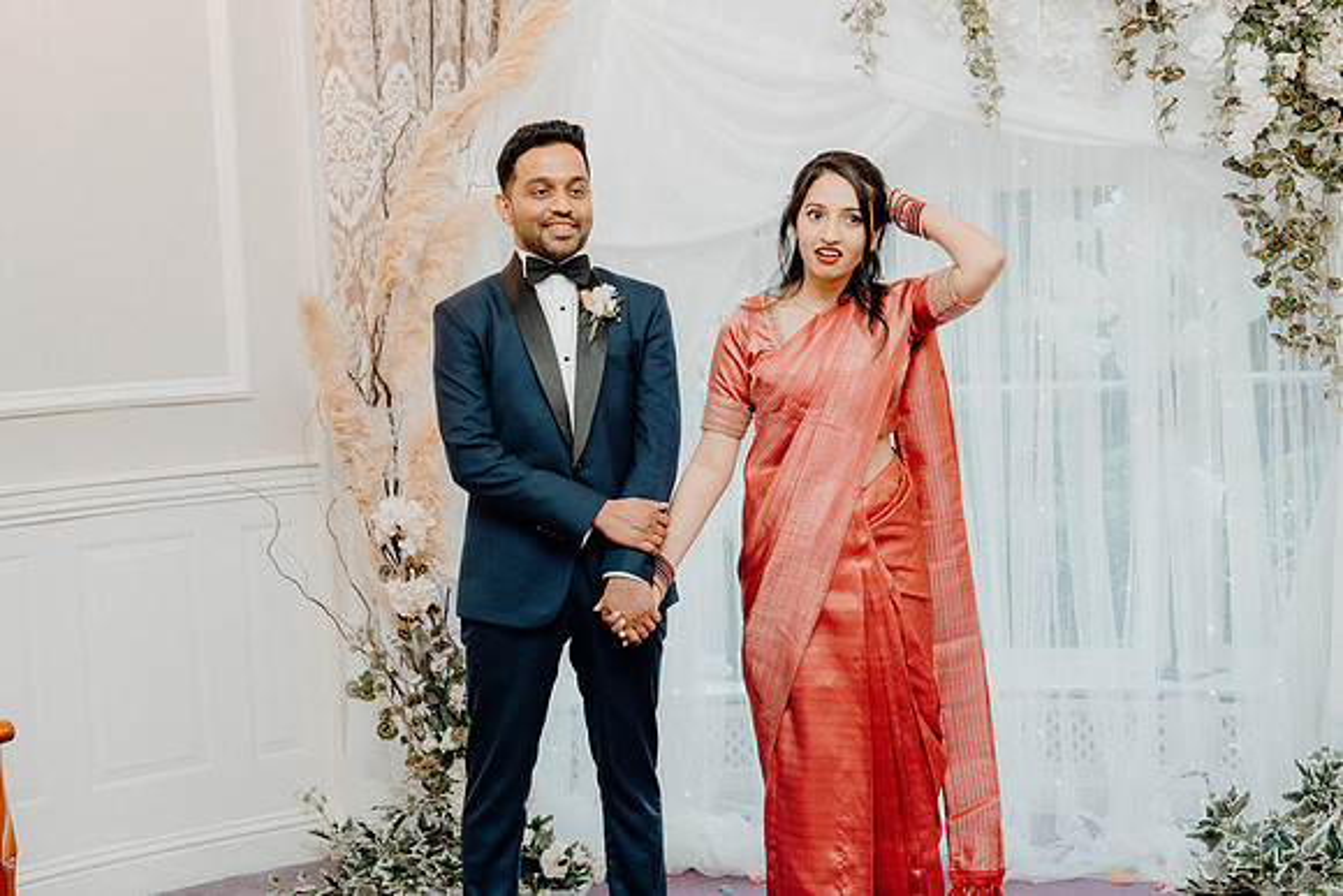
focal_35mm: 58
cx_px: 672
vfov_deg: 23.4
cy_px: 448
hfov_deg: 34.5
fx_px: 2164
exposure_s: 1/200
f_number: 3.5
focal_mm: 58
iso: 1600
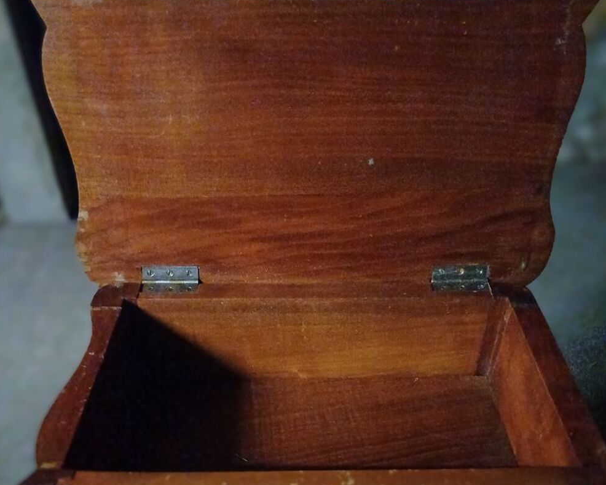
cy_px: 327
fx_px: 592
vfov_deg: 43.9
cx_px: 301
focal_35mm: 33
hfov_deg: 54.2
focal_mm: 4.65
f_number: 1.8
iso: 3200
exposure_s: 1/17
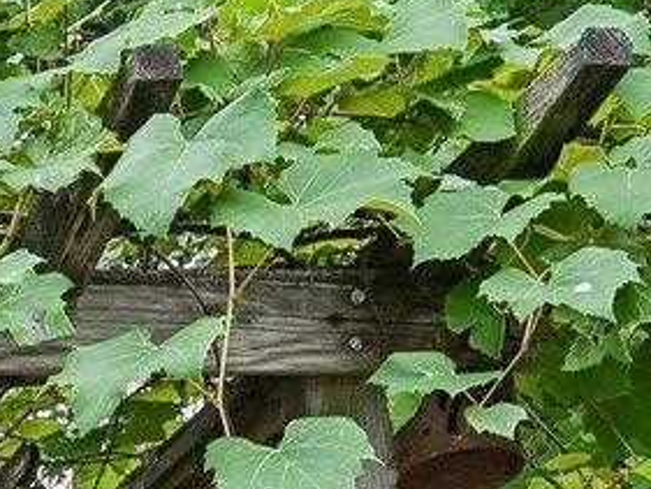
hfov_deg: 15.7
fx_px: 2107
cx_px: -422
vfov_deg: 11.2
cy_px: 1144
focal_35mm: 112
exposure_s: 1/160
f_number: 8
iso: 400
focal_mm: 16
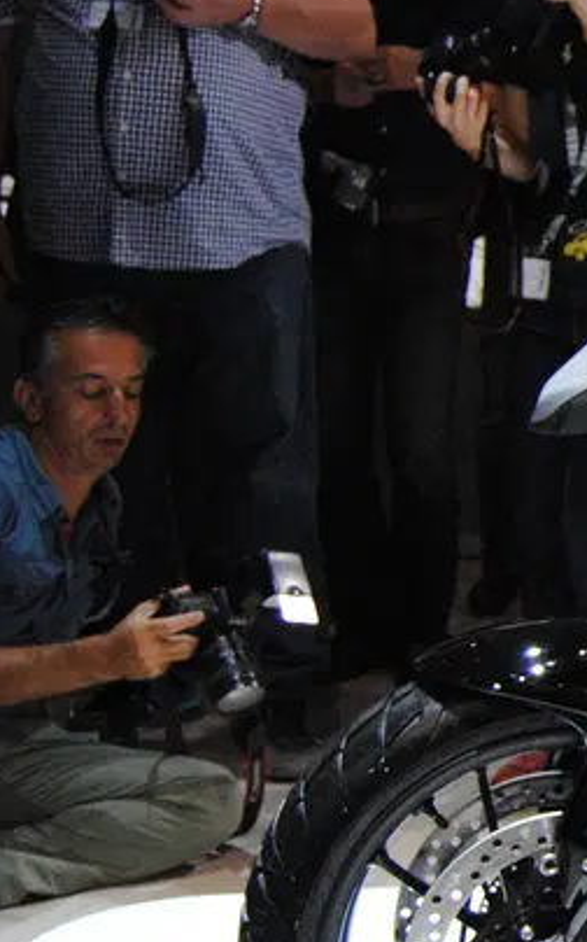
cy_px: 433
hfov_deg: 11.7
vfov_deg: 20.8
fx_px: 2563
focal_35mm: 100
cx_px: 1168
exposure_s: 1/320
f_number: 4
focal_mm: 22
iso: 800
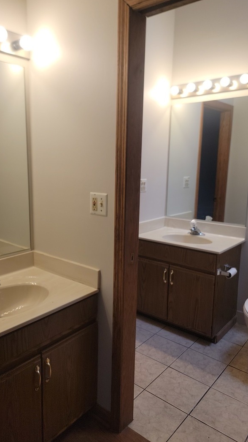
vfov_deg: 69.9
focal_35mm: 27
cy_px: 219
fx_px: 316
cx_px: 108
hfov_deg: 42.8
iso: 80
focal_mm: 6.7
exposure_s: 1/60
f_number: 1.8
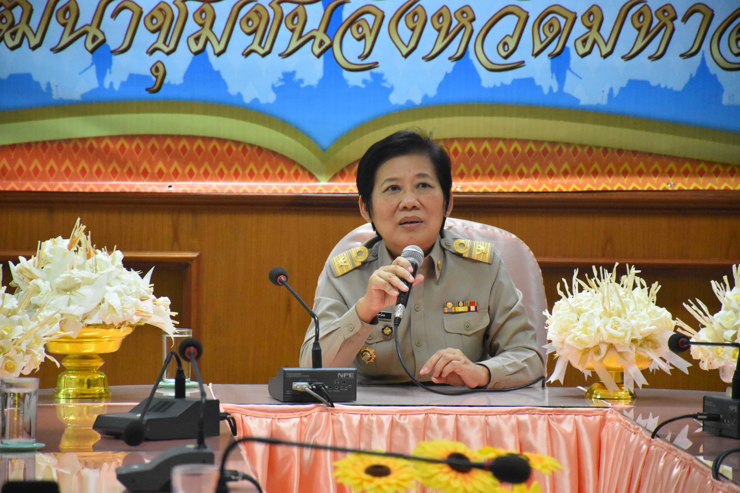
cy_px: 246
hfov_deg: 9.8
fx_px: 4316
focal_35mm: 210
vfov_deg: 6.5
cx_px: 370
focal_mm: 140
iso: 6400
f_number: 5.6
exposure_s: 1/250
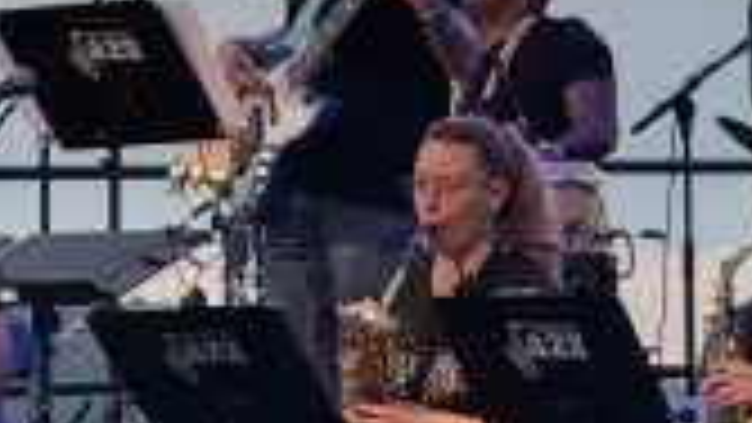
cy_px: 230
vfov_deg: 2.6
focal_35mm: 470
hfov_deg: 4.6
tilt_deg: +0.0
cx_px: 540
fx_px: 9373
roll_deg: +1.0
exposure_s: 1/138
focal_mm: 15.66
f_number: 2.8
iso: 64
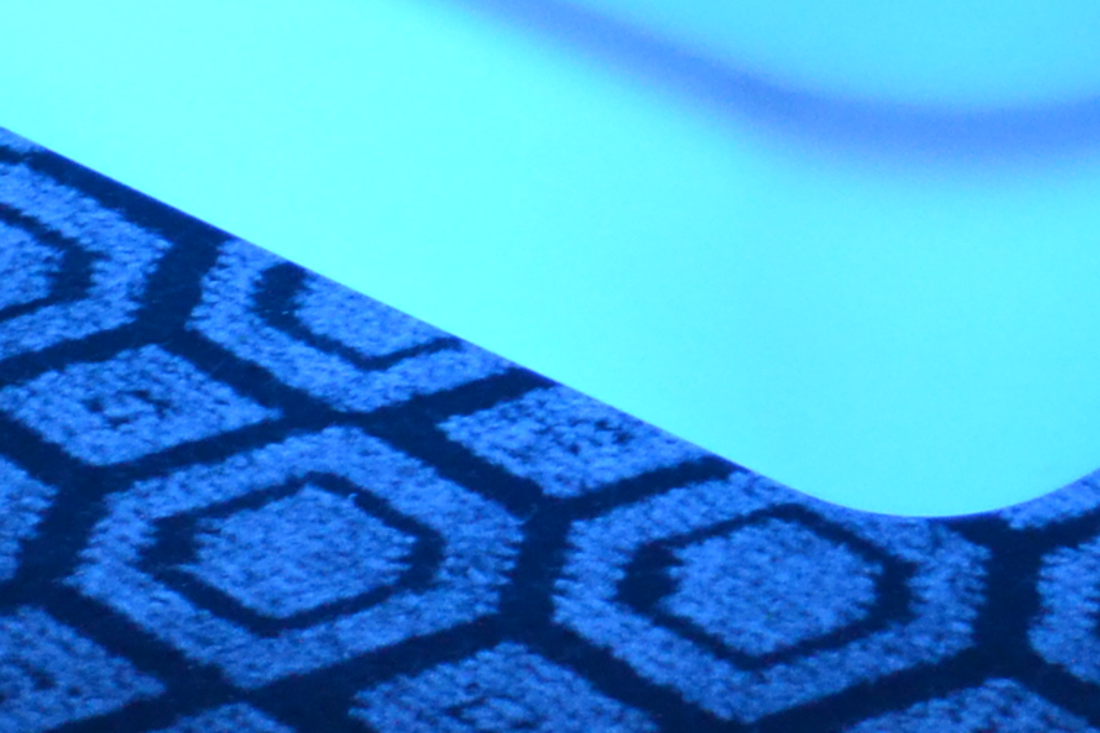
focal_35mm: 193
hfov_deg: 10.6
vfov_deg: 6.9
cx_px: 908
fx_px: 5896
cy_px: -749
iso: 1800
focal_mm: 28
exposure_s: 1/15
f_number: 4.5
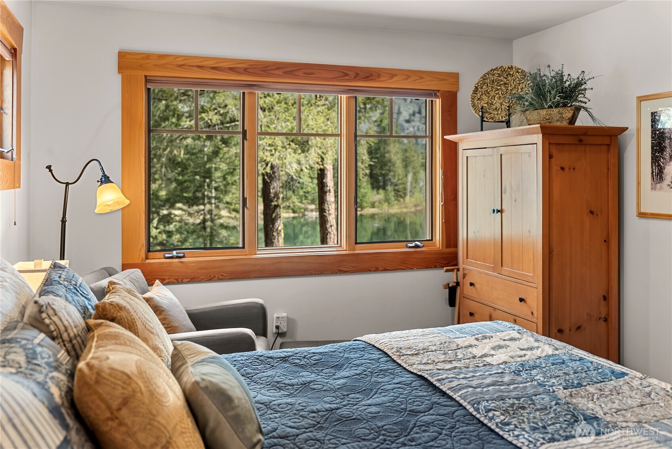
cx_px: 336
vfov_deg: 42.6
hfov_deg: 60.6
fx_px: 575
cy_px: 224
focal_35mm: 31
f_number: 2.8
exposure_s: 1/15
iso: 400
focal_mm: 30.8
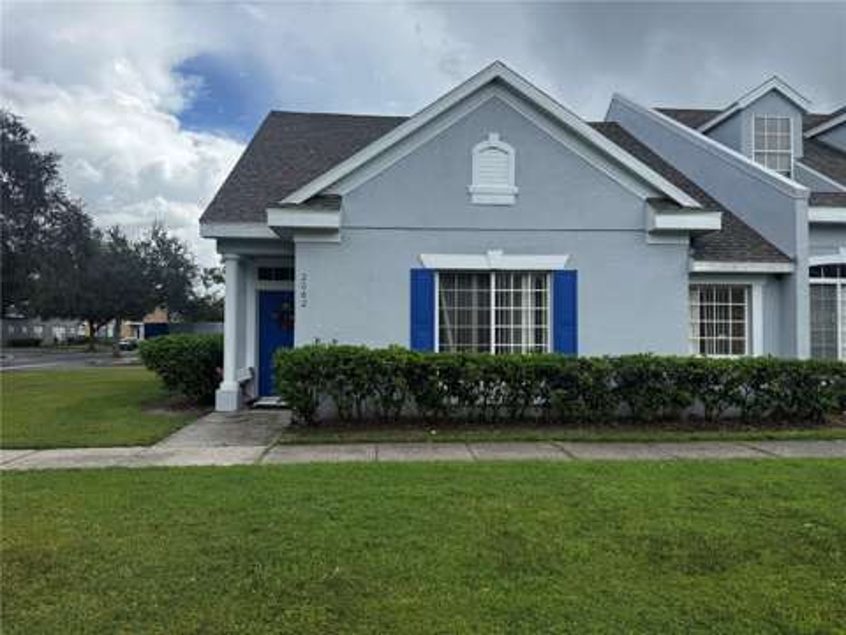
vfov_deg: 56.8
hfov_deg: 71.6
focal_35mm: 24
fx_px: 587
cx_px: 423
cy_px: 318
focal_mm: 6.76
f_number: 1.78
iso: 80
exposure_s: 1/3247
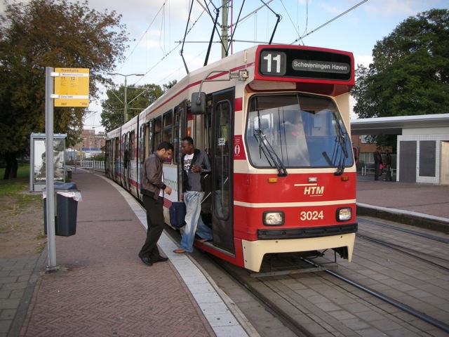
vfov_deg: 40.7
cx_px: 224
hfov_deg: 52.6
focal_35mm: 35
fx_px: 454
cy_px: 168
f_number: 2.8
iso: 100
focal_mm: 5.8
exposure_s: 1/476
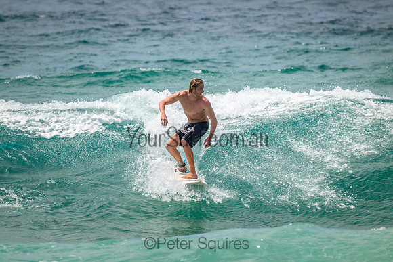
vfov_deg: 2.1
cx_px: 196
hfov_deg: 3.1
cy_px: 131
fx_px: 7206
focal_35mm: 660
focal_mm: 660
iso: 720
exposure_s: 1/2000
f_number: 11
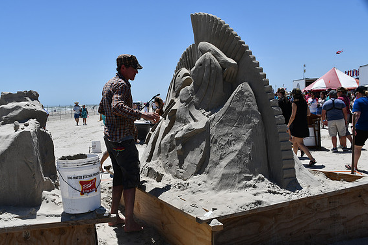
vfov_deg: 33.4
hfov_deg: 48.5
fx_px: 409
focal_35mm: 40
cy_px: 121
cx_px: 182
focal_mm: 26
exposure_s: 1/400
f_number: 10
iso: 100
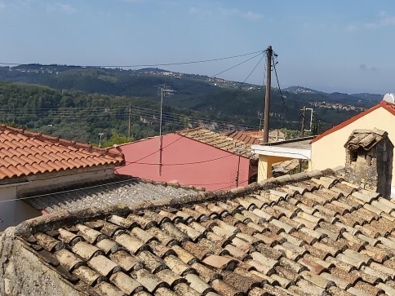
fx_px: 628
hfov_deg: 34.0
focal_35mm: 55
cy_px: 62
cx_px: 311
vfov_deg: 26.1
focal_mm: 3.92
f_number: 1.7
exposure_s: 1/3436
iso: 64
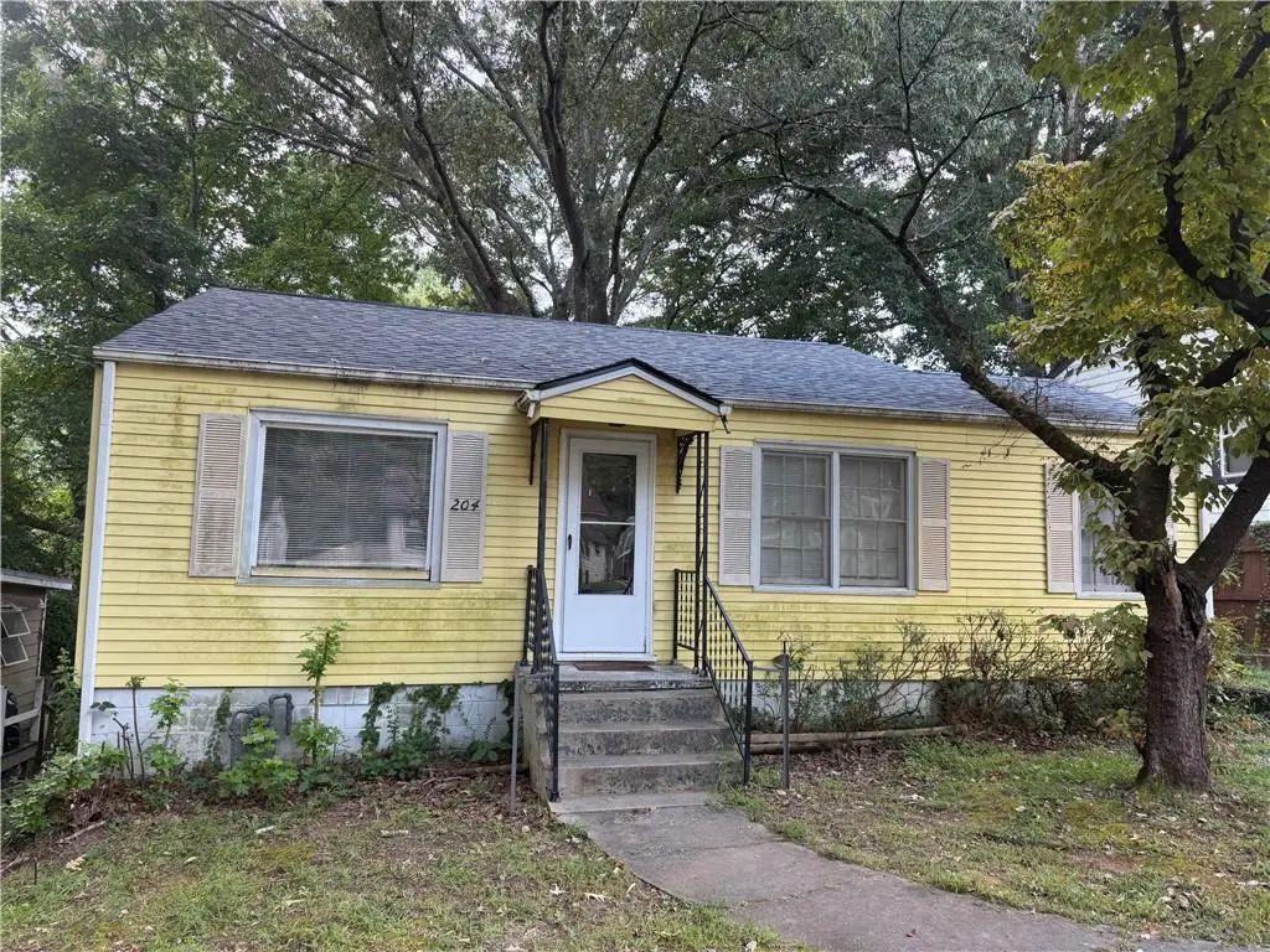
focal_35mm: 24
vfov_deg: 56.8
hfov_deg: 71.6
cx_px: 635
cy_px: 476
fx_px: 881
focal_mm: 6.76
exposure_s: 1/267
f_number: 1.78
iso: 80
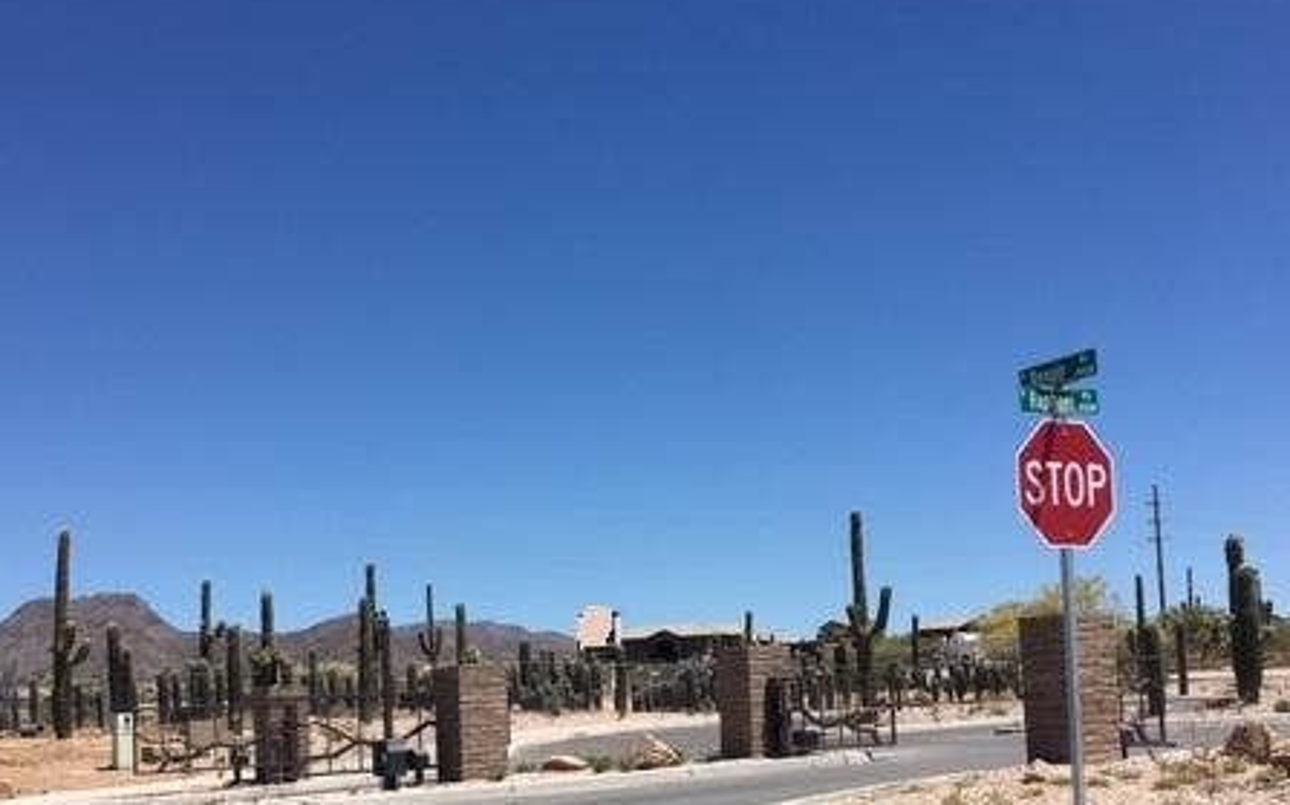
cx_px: 597
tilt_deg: +3.4
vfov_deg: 28.5
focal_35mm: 44
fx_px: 1546
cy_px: 649
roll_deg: +3.3
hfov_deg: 45.3
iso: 25
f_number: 2.2
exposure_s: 1/2653
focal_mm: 4.15
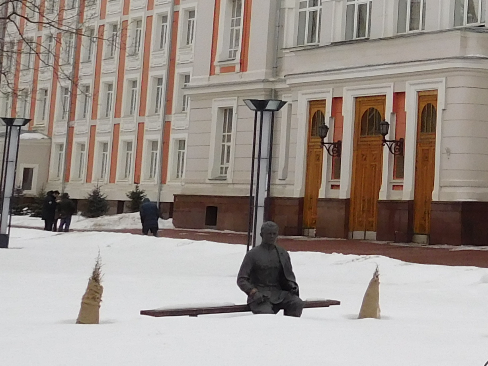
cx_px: 684
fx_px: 1325
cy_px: -71
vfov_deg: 15.2
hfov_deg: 18.9
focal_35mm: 94
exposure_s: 1/500
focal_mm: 4.5
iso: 125
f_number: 3.4
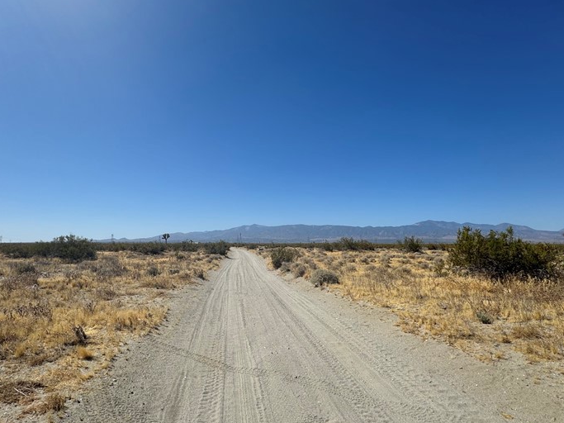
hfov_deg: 78.6
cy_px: 203
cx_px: 246
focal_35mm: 21
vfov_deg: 63.4
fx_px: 342
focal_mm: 2.22
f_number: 2.2
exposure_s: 1/3390
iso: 50
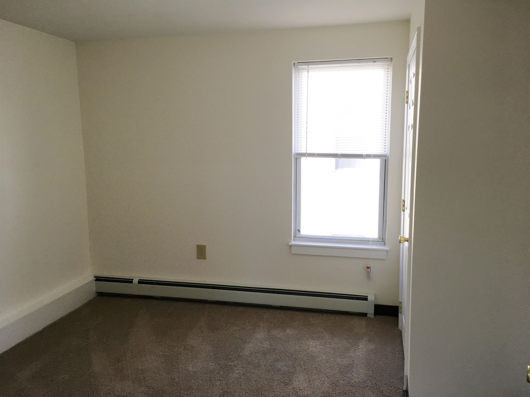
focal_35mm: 29
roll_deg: +0.5
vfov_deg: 48.2
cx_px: 265
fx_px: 444
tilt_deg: -8.0
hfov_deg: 61.7
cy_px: 198
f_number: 2.2
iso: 40
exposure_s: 1/120
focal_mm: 4.15
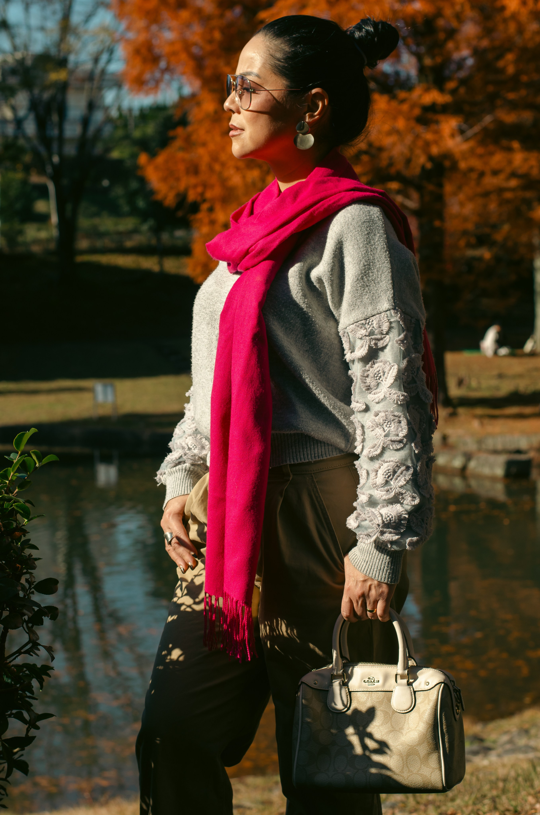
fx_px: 1695
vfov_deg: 27.0
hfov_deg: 18.1
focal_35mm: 75
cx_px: 270
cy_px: 408
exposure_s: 1/800
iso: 100
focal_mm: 50
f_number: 4.5
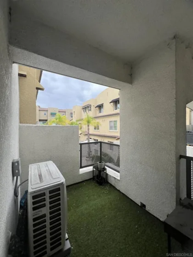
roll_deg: +1.7
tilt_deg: +0.8
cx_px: 96
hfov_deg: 89.9
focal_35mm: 13
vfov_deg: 106.2
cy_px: 128
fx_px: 97
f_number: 1.8
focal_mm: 1.57
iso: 32
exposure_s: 1/497
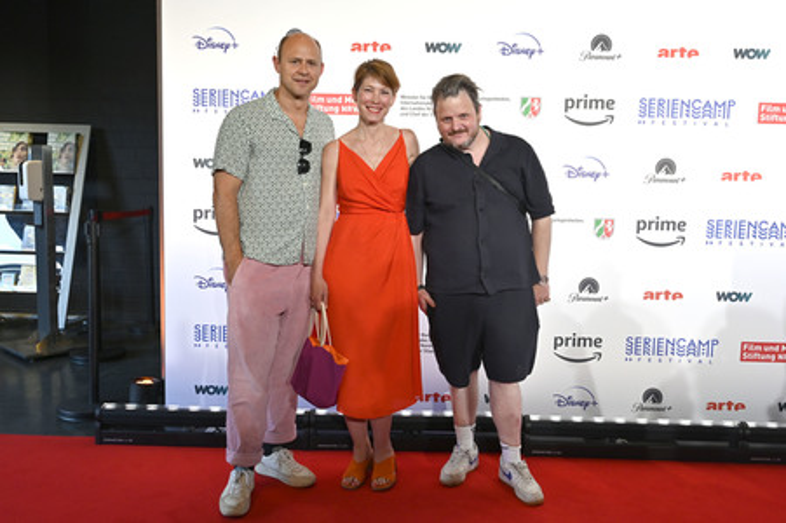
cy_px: 262
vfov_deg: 46.3
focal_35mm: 28
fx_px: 611
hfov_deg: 65.5
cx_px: 393
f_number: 5.6
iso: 1250
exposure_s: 1/250
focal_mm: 28
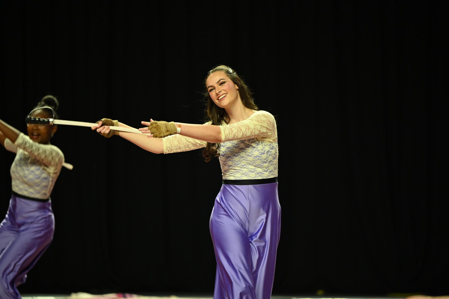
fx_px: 2493
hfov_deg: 10.3
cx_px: 224
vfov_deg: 6.9
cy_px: 150
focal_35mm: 200
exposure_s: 1/1000
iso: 1600
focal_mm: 200
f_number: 2.8
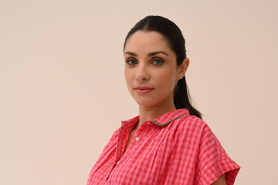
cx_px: 140
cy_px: 203
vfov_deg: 21.2
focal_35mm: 61
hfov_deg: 32.9
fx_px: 471
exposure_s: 1/320
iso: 2000
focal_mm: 40
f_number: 4
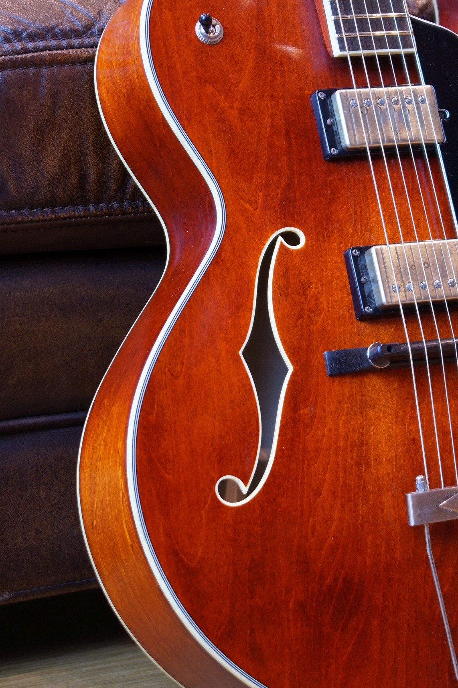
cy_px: 261
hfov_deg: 10.4
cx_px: 363
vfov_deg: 15.5
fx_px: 2515
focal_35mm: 132
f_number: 4.5
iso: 100
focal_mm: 55
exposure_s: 1/5
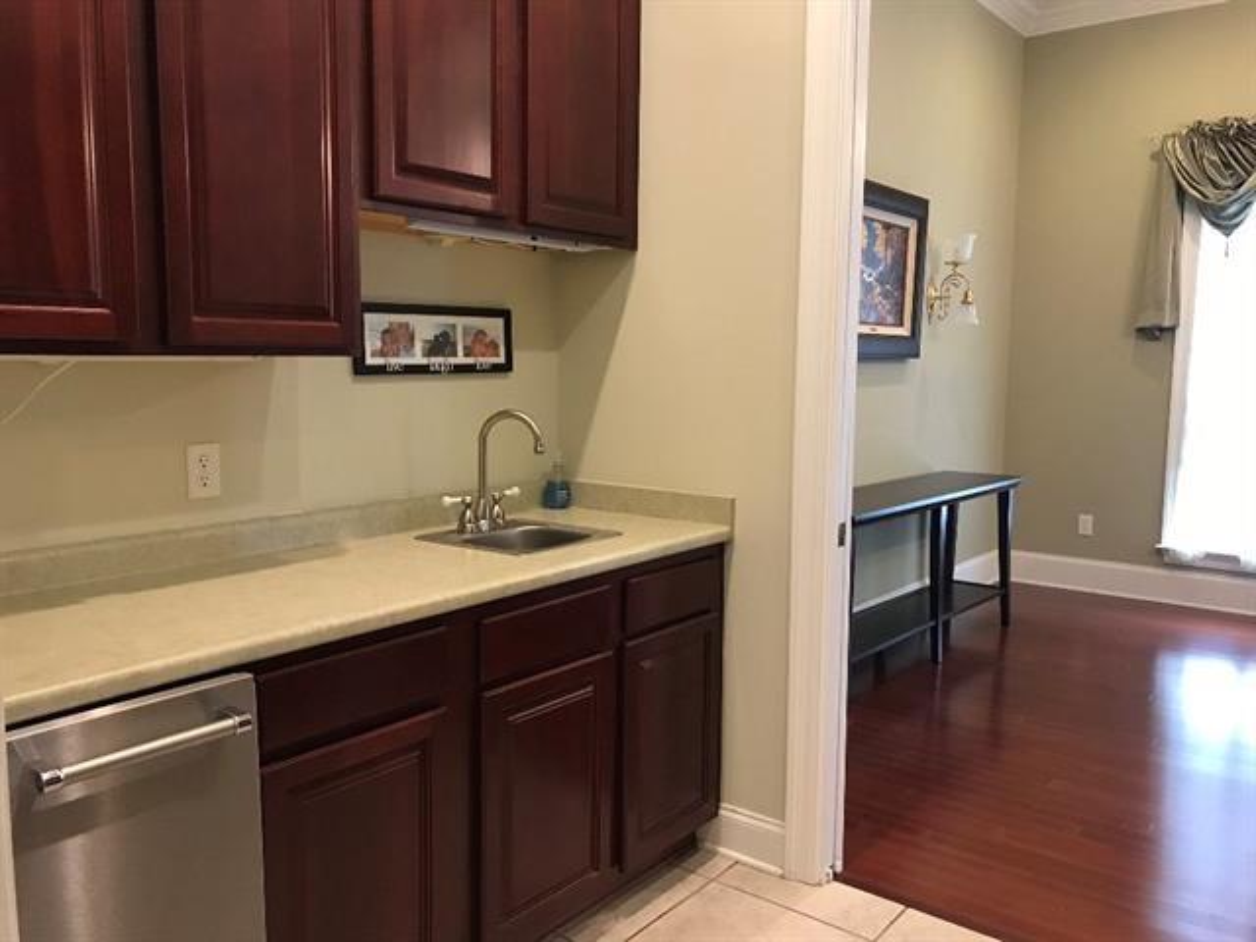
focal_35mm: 28
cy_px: 471
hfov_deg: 63.4
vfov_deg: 49.7
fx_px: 1016
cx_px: 628
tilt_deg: -7.4
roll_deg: -0.3
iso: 64
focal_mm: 3.99
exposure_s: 1/15
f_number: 1.8
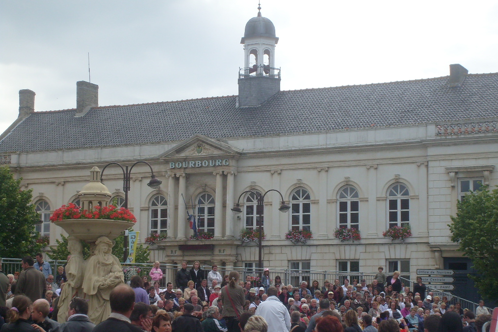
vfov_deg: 16.1
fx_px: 1176
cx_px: 248
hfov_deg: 23.9
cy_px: 179
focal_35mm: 85
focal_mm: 13.7
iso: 80
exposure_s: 1/500
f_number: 4.2
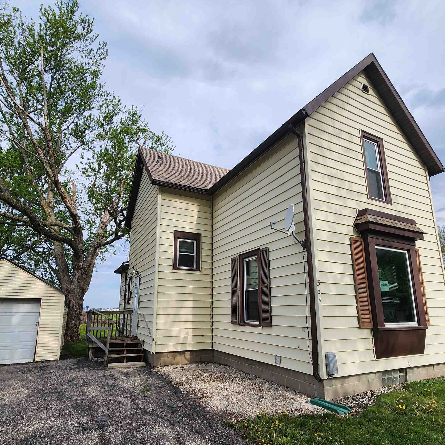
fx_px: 262
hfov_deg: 80.7
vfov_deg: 80.4
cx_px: 212
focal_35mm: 18
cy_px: 250
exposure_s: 1/1597
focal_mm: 2.2
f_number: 2.2
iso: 50
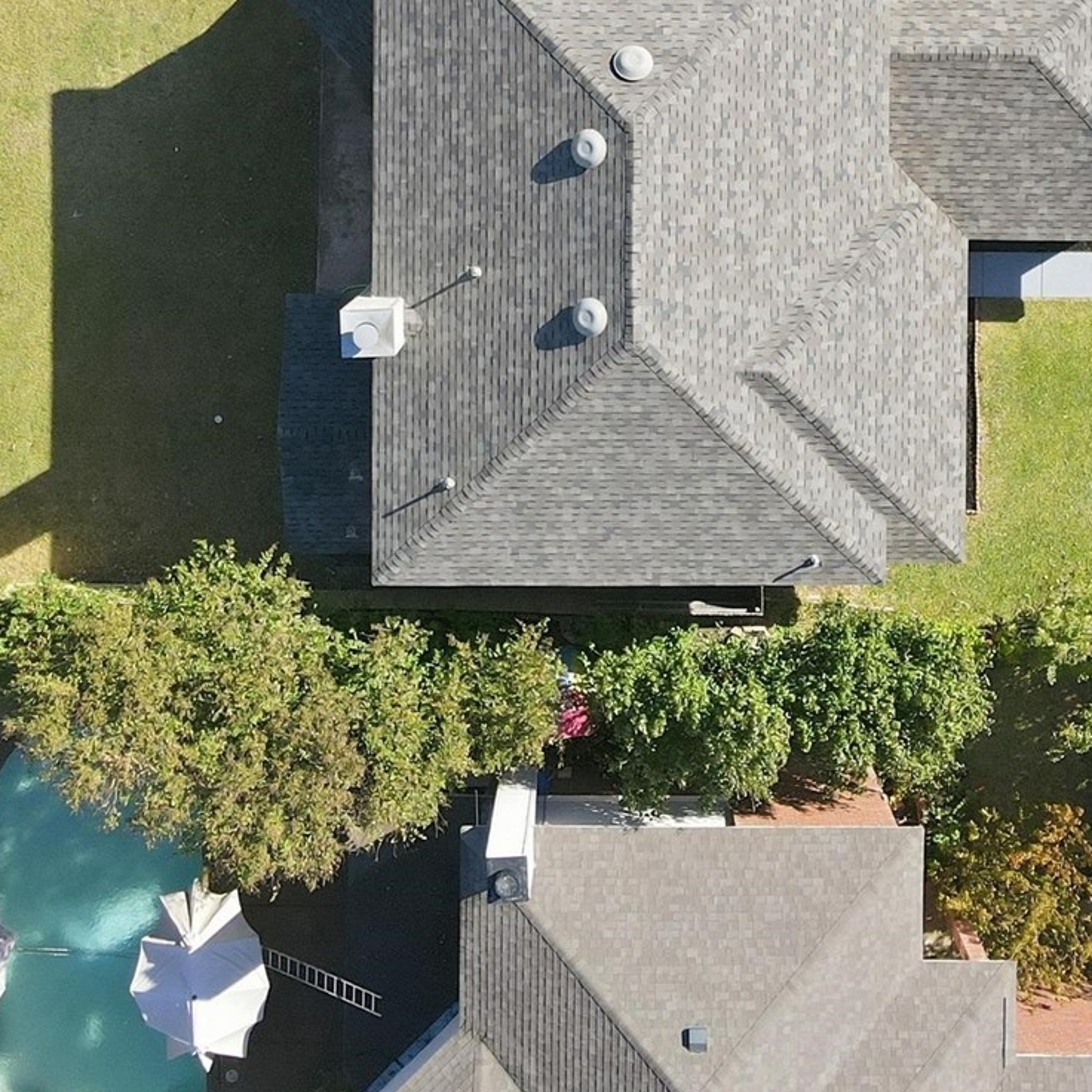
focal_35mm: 59
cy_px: 139
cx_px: 638
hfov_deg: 29.0
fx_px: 2106
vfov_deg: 28.1
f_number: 2.8
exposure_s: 1/400
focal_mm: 4.5
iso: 110
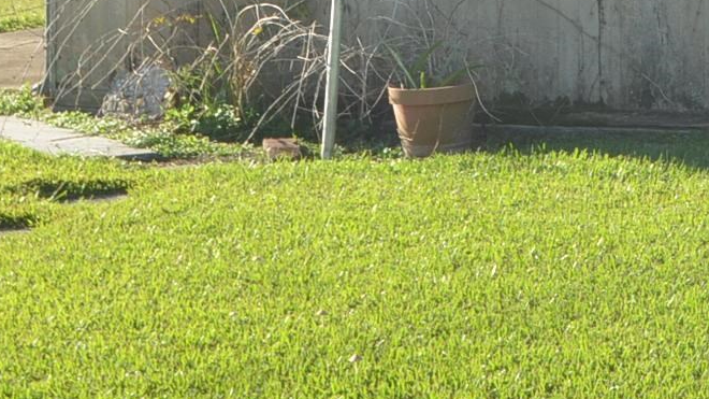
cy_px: -291
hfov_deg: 16.9
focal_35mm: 123
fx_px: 2311
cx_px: 762
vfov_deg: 9.4
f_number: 8
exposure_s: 1/250
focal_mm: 21
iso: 200
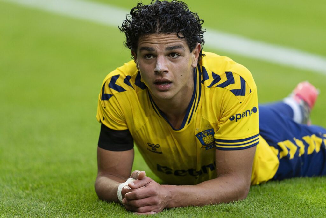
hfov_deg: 5.2
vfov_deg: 3.4
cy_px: 109
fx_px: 3622
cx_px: 163
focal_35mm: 400
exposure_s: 1/1250
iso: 1000
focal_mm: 400
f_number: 2.8
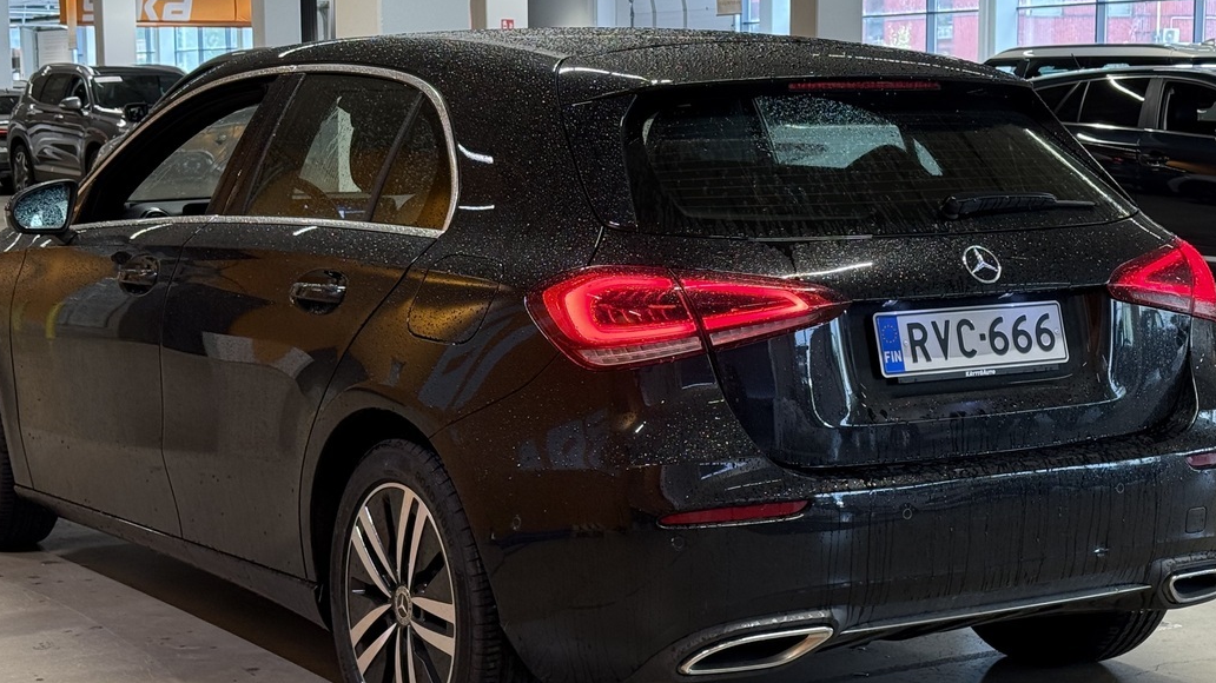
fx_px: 2353
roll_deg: +0.3
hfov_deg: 29.0
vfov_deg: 16.5
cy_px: 359
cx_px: 616
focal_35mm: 73
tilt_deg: -6.4
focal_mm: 6.76
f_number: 1.78
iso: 125
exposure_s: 1/60
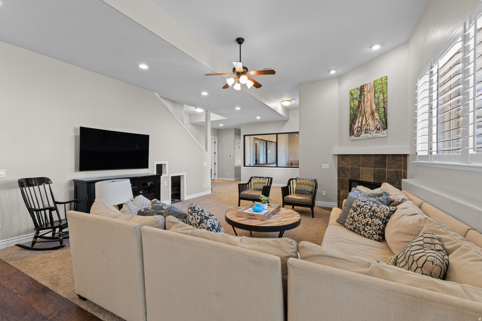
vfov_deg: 77.3
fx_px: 201
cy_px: 160
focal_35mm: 15
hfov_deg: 100.4
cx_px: 241
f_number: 9
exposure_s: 1/1.67
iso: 320
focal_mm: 10
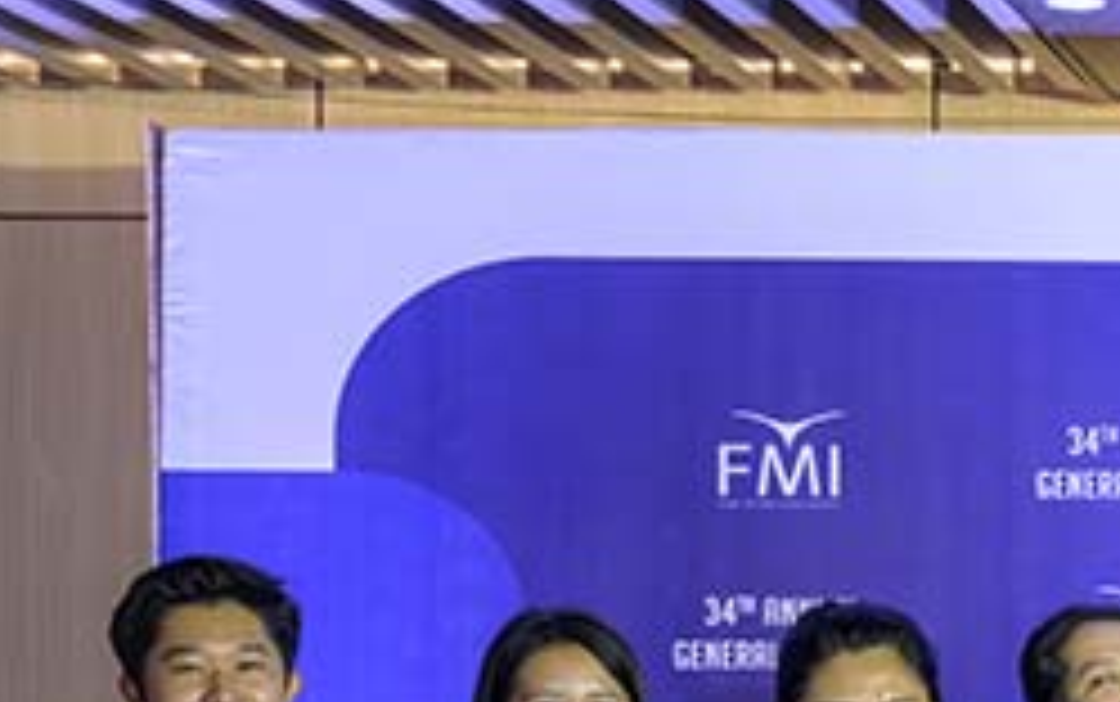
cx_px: 1696
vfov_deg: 10.8
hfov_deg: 16.4
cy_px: 1125
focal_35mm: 116
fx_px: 3542
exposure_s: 1/250
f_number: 6.3
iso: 3200
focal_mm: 29.5
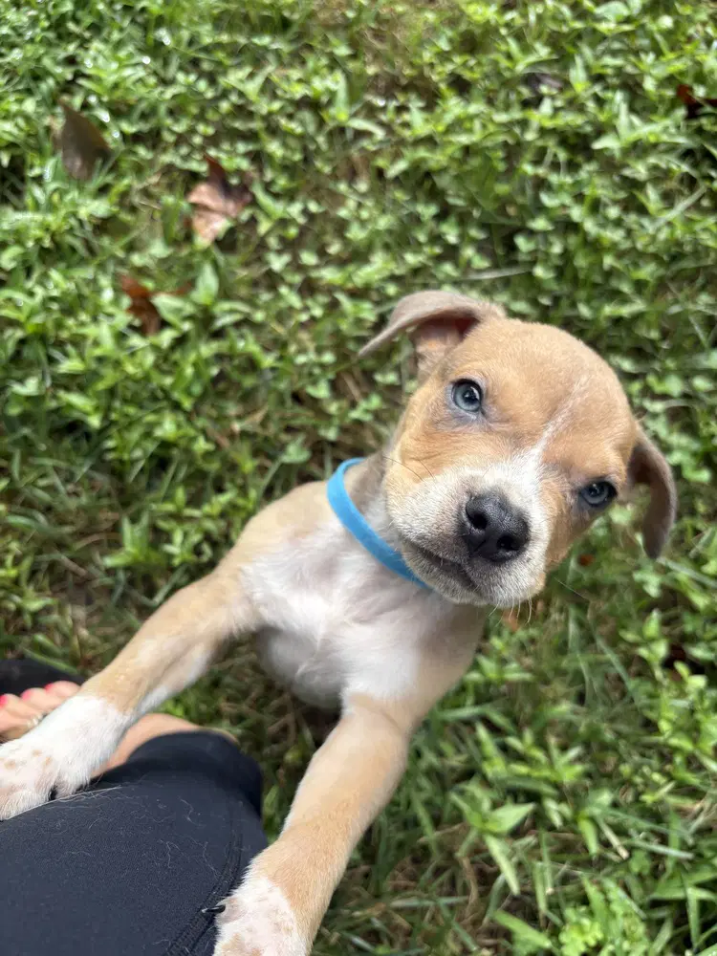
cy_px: 478
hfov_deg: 53.1
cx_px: 358
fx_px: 718
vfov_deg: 67.3
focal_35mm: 26
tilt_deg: -67.6
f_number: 1.6
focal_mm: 5.96
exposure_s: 1/271
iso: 40
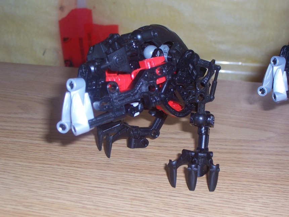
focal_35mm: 66
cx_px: 144
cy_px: 108
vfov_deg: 22.3
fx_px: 551
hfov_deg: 29.4
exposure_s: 1/90
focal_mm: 10.8
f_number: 4
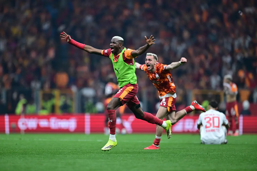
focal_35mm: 400
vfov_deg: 3.4
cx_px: 128
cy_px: 86
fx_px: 2855
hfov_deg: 5.2
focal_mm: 400
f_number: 3.2
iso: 4000
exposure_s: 1/2500
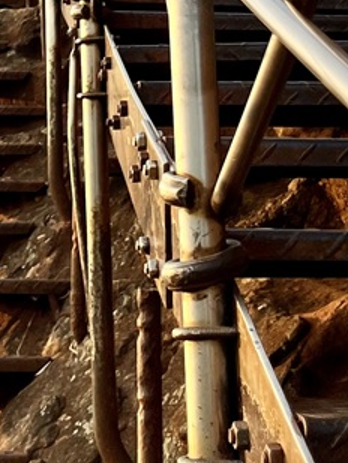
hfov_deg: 14.5
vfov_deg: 18.8
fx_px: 1353
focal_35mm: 101
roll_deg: -4.6
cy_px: -27
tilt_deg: +20.0
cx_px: 38
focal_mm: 5.1
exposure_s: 1/858
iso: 50
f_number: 1.6
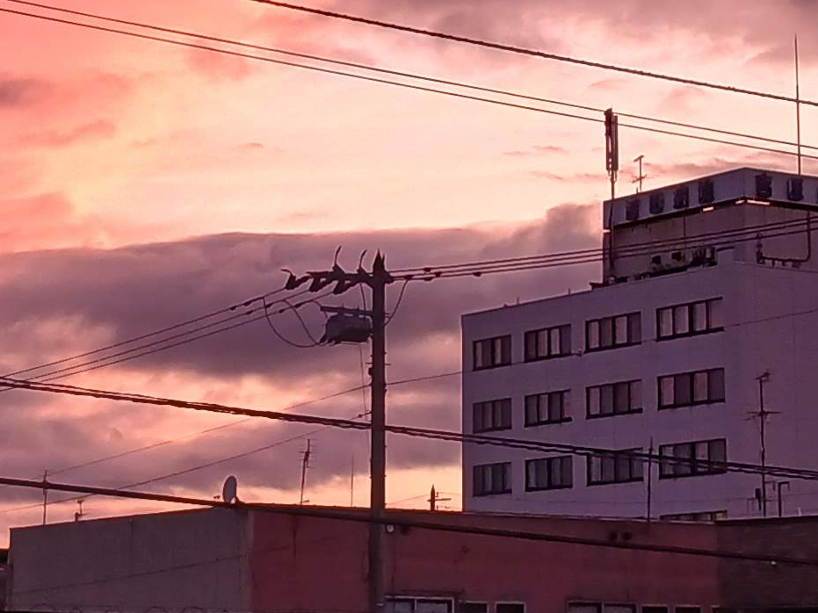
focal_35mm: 114
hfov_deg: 17.3
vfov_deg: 12.9
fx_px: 2694
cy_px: 90
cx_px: 444
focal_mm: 3.86
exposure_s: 1/50
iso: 80
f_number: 1.8
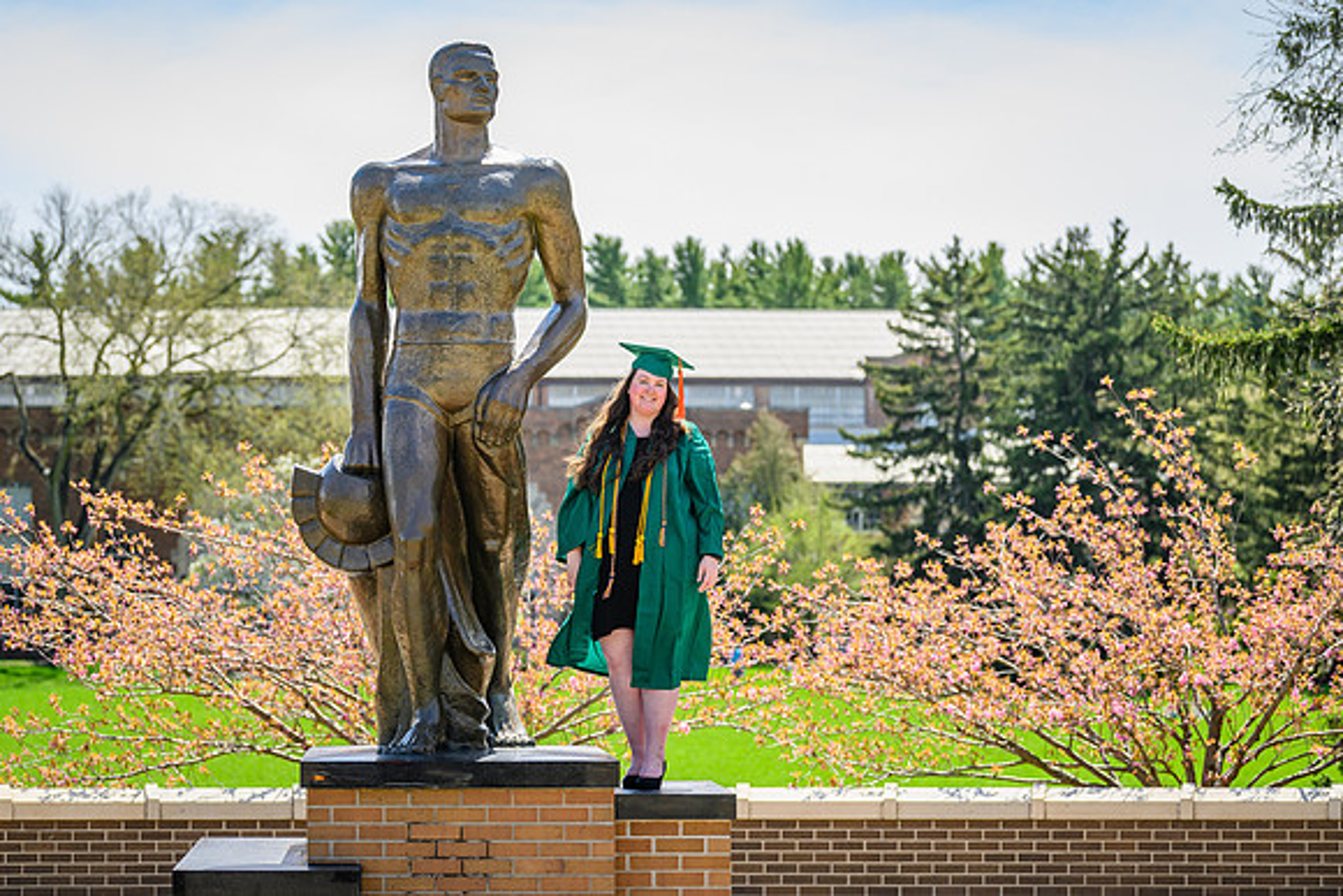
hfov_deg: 22.4
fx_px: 3390
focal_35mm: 91
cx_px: 676
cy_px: 448
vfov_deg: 15.1
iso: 400
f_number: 4
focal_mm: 90
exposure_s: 1/2500
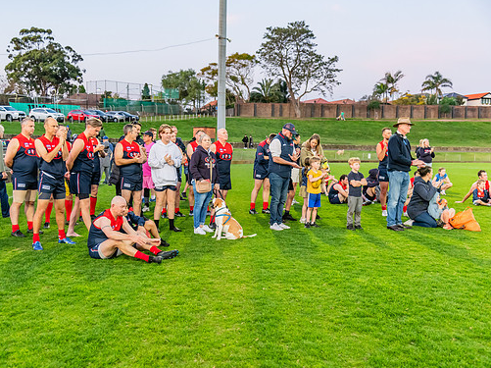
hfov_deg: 47.9
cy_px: 186
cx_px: 227
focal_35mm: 39
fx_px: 553
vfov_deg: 36.8
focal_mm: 35
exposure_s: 1/100
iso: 1800
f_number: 4
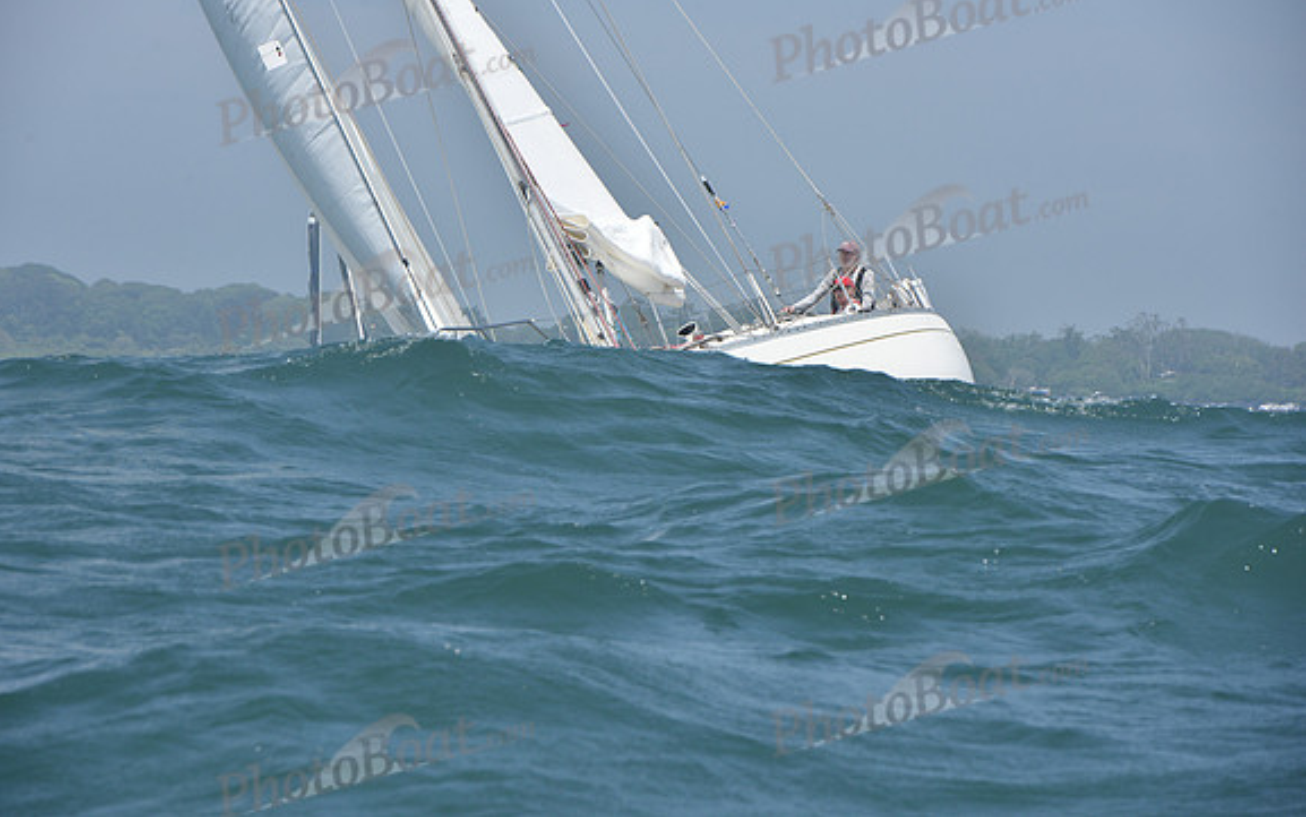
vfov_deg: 6.4
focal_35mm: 205
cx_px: 654
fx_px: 7299
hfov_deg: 10.2
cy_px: 381
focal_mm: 200
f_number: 10
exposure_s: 1/1000
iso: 320
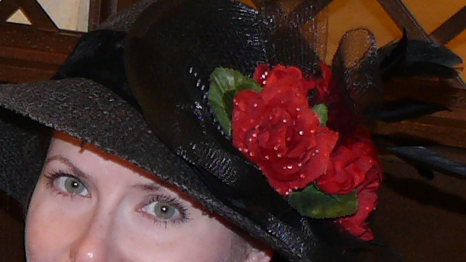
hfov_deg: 9.9
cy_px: 488
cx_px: -345
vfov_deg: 5.8
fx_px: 2558
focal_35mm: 207
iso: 100
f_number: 2.8
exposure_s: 1/30
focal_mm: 7.4
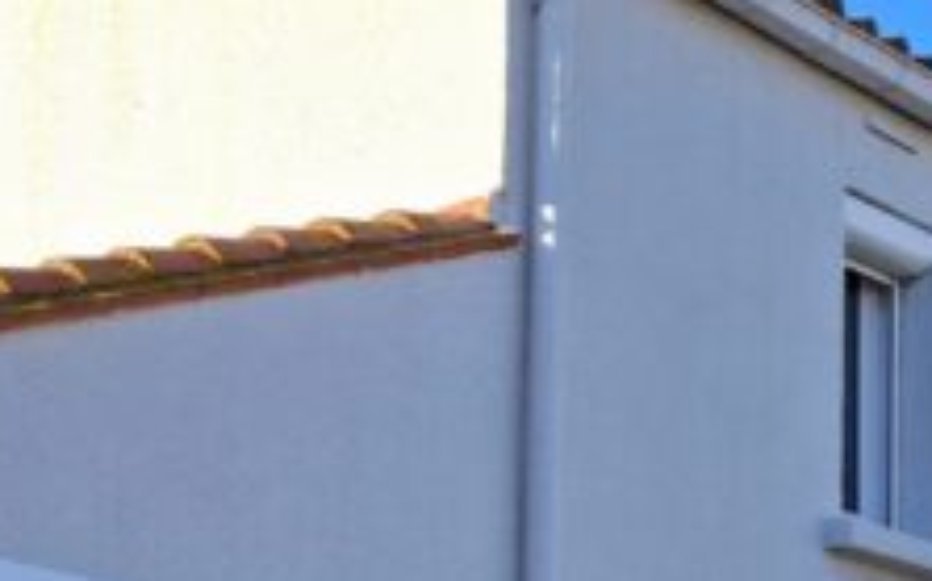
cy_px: 932
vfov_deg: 11.1
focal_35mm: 112
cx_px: -380
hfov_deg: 17.2
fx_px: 2843
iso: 50
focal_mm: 5.54
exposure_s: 1/1000
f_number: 1.8
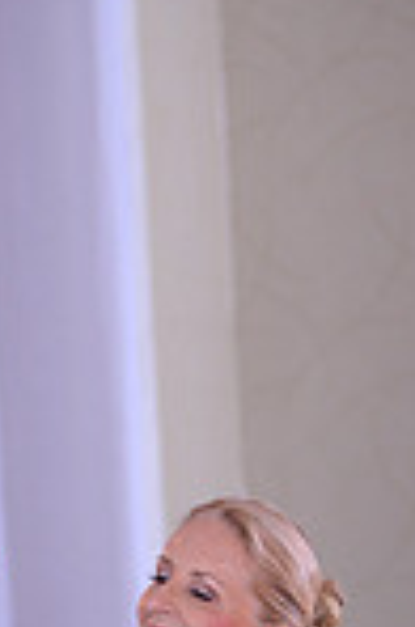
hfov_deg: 2.9
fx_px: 8182
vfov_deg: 4.4
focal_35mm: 471
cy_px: 1029
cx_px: 57
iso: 1250
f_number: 4.5
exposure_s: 1/250
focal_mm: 120
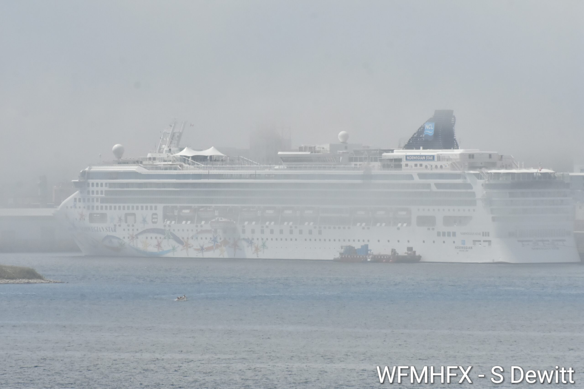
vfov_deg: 3.1
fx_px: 7300
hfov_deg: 4.6
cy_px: 194
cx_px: 292
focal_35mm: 450
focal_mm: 300
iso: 1600
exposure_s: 1/10000
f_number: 8
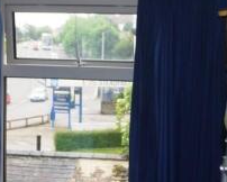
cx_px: 119
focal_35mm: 91
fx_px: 612
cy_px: 71
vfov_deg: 16.9
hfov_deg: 21.0
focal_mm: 20
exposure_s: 1/60
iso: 200
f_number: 3.8
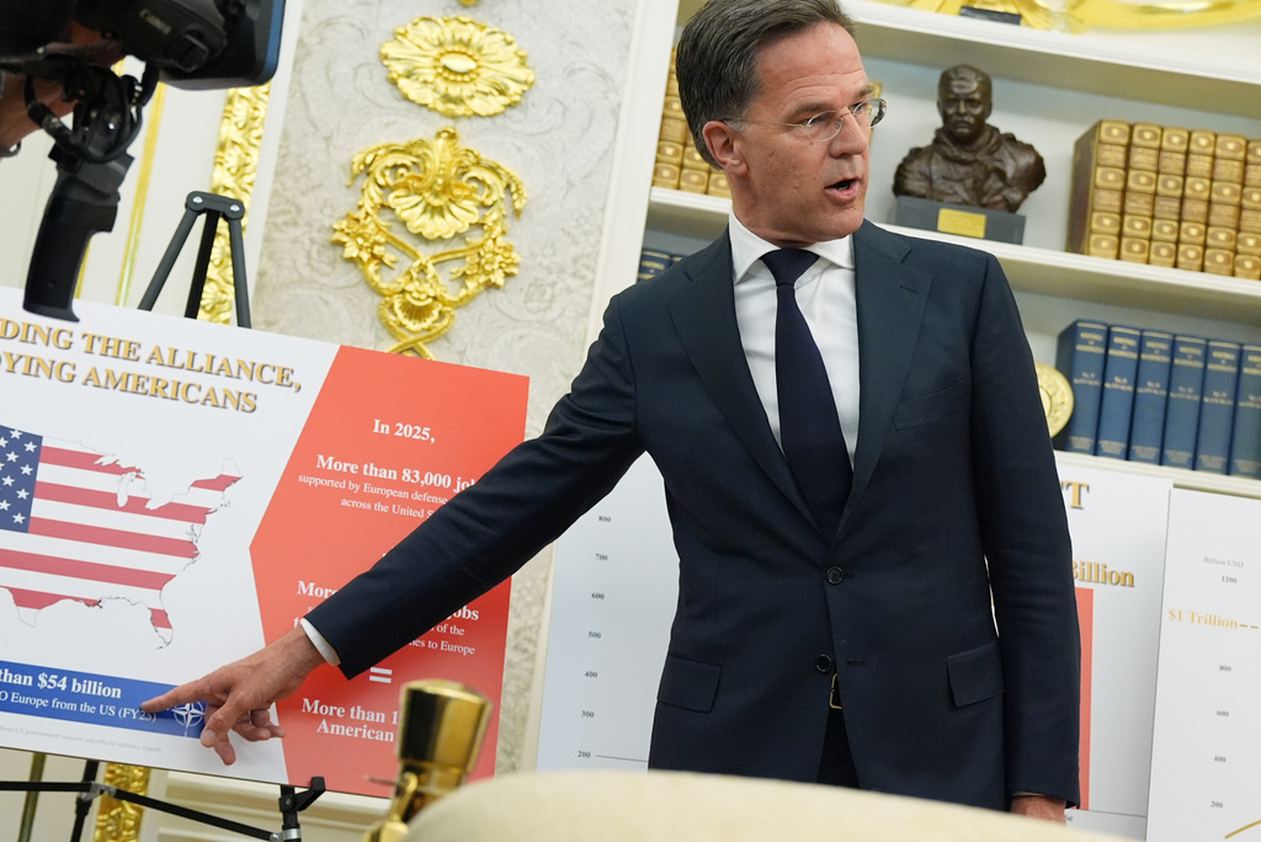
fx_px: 2523
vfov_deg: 19.0
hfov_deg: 28.1
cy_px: 421
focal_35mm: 72
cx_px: 630
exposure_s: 1/320
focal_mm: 48
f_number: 3.2
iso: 3200
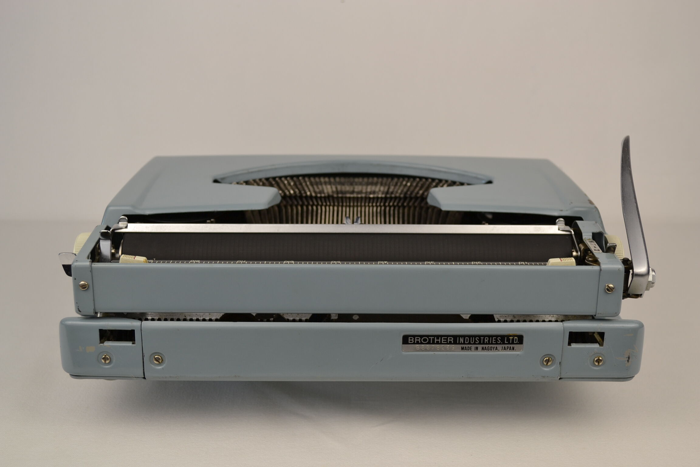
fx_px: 846
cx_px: 350
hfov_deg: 45.0
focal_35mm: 44
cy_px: 234
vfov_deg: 30.8
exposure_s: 1/125
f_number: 5.6
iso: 180
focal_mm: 29
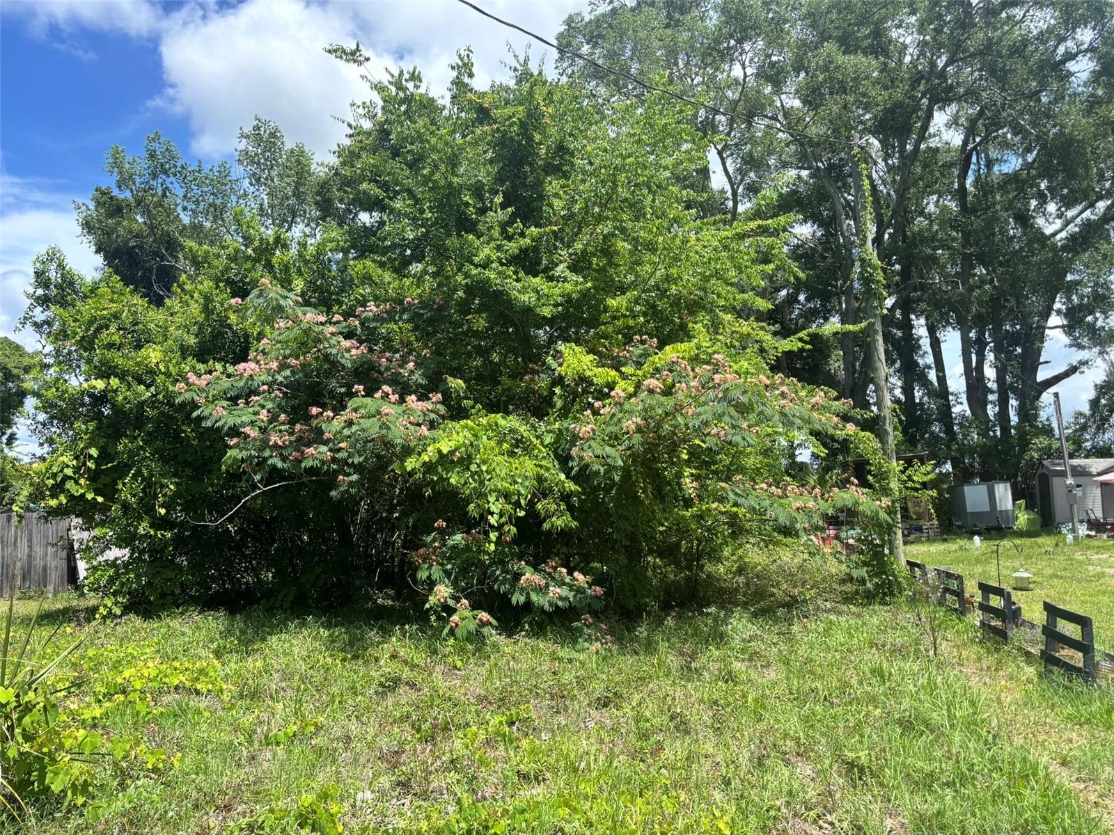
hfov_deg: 67.3
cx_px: 557
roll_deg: +0.9
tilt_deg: +5.6
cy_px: 418
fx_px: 837
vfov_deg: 53.1
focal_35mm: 26
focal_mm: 5.96
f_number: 1.6
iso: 50
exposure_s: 1/1477
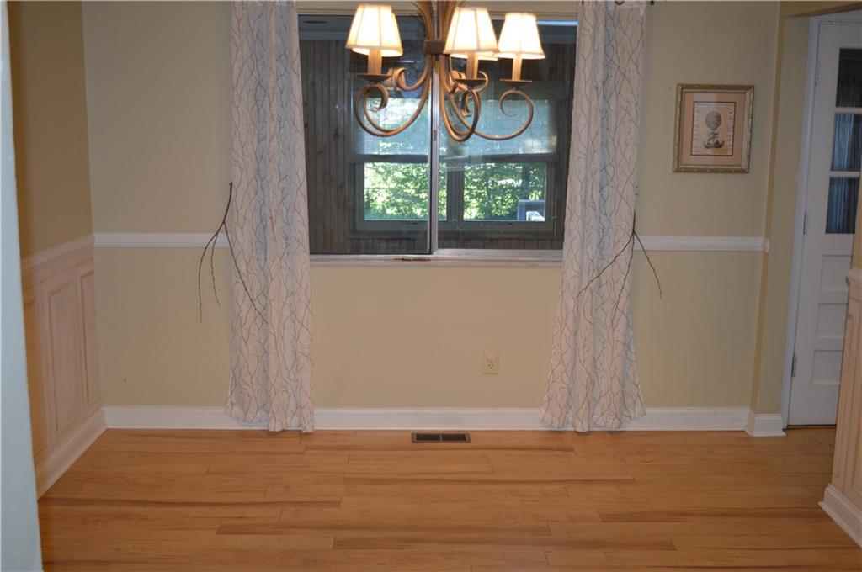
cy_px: 286
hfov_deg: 51.3
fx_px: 897
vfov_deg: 35.4
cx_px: 431
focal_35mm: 38
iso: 450
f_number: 4
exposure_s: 1/60
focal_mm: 25
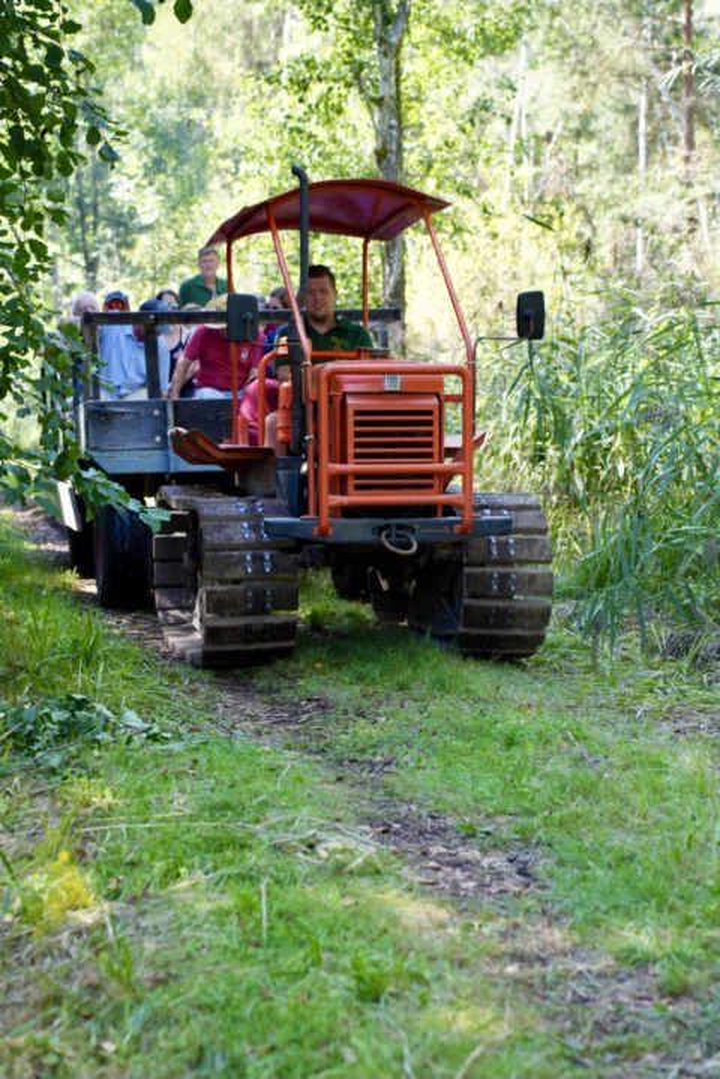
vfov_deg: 28.4
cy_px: 540
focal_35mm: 71
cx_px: 360
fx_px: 2128
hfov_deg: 19.2
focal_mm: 71
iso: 400
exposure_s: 1/160
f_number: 4
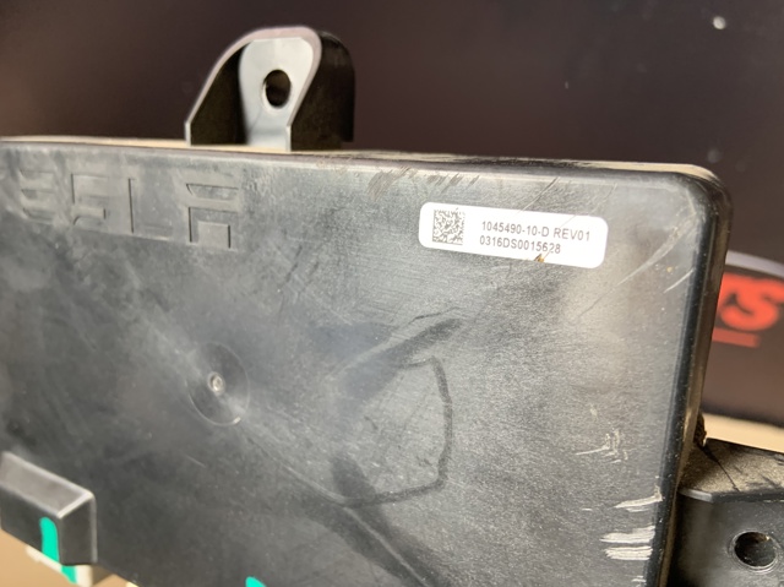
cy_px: 294
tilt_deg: -50.5
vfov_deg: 53.0
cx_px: 392
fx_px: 588
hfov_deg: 67.3
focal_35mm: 26
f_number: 1.8
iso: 200
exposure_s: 1/60
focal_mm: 4.25
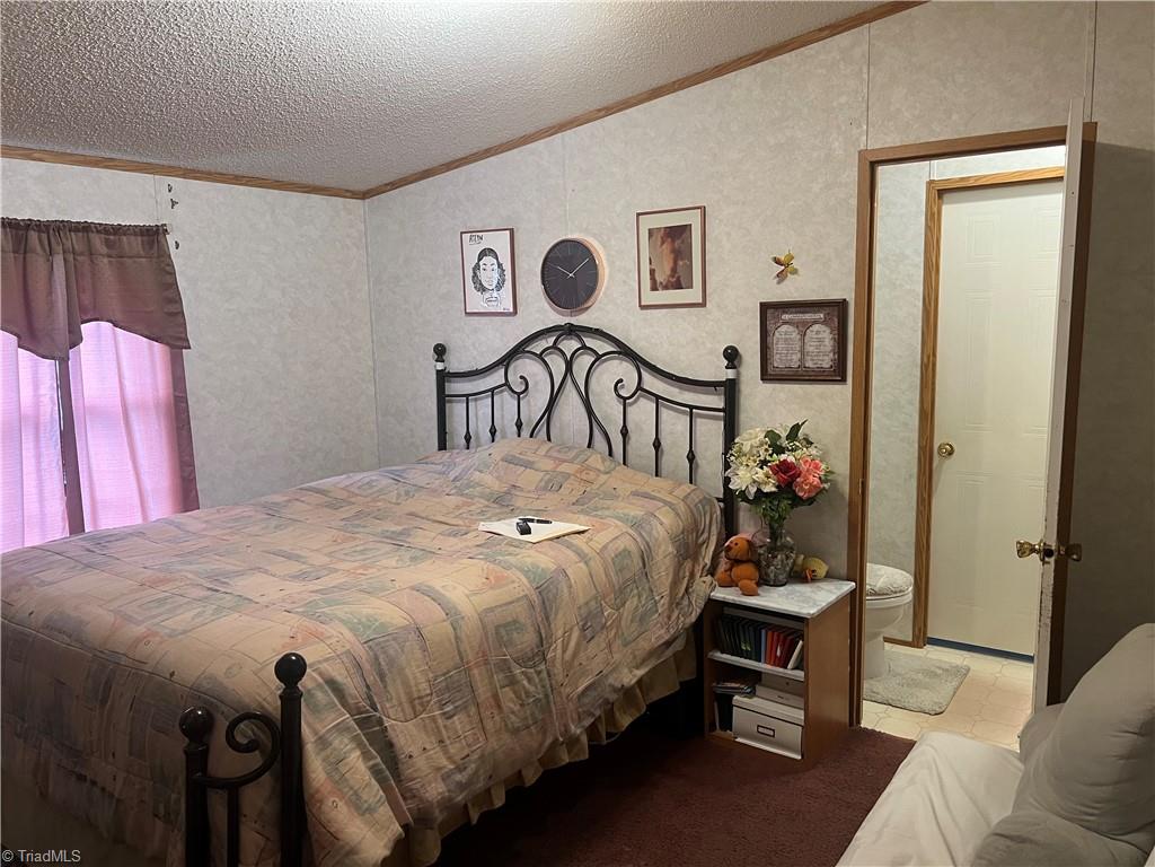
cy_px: 434
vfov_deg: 53.1
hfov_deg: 67.3
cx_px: 578
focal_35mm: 26
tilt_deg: -8.5
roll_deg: +1.0
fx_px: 868
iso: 200
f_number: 1.5
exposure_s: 1/60
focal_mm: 5.7
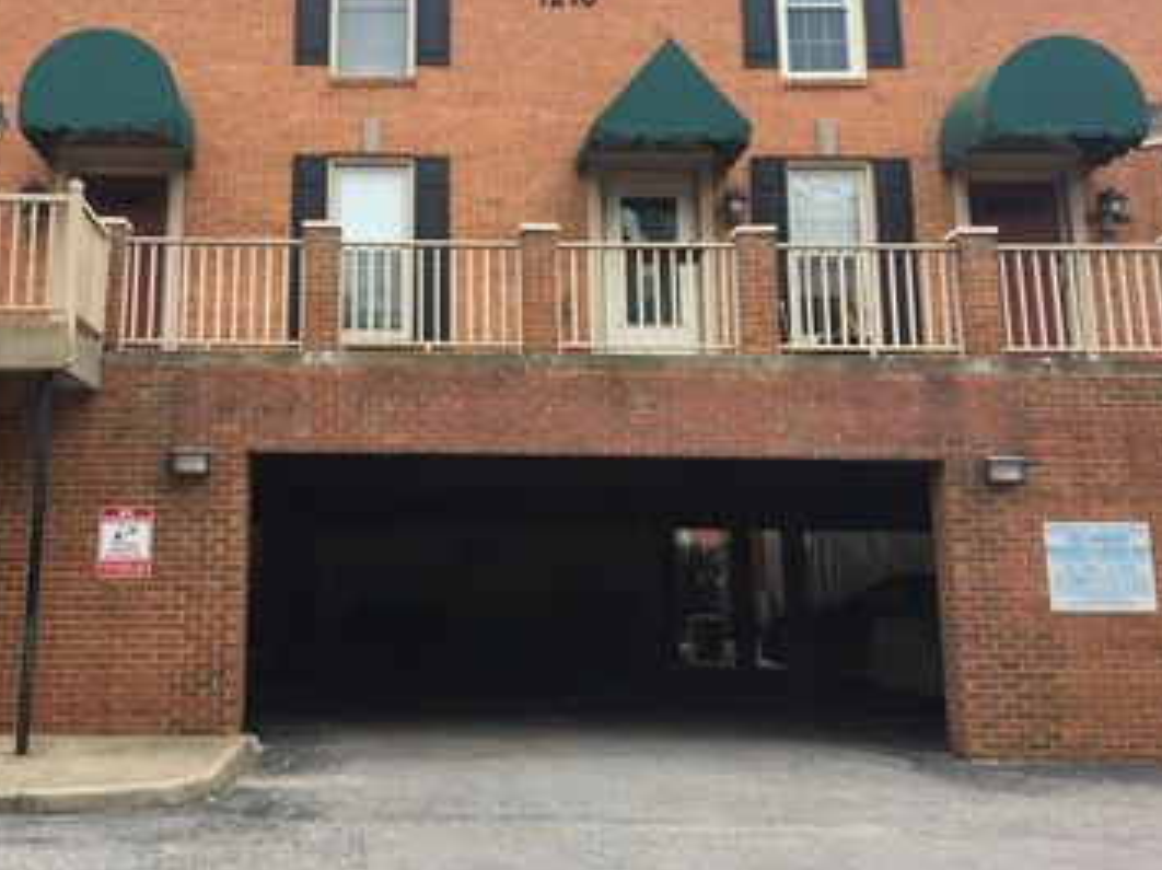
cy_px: 287
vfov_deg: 34.8
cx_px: 400
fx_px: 1375
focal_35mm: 41
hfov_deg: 45.2
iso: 25
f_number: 2.2
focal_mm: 4.15
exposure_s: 1/262
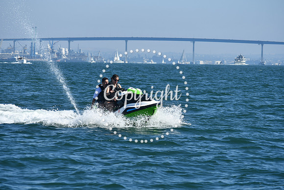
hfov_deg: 10.2
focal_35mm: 202
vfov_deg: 6.8
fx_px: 1594
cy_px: 95
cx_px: 142
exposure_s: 1/500
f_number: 8
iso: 110
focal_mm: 135
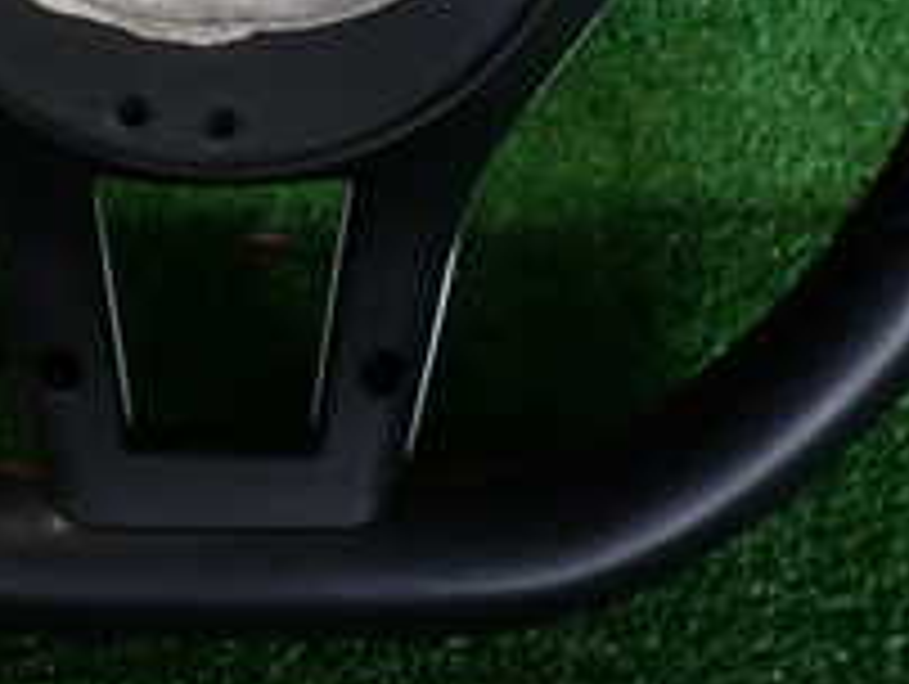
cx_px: 252
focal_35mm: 89
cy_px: -194
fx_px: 2340
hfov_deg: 21.8
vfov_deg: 15.8
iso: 200
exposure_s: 1/50
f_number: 2.3
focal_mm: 5.4
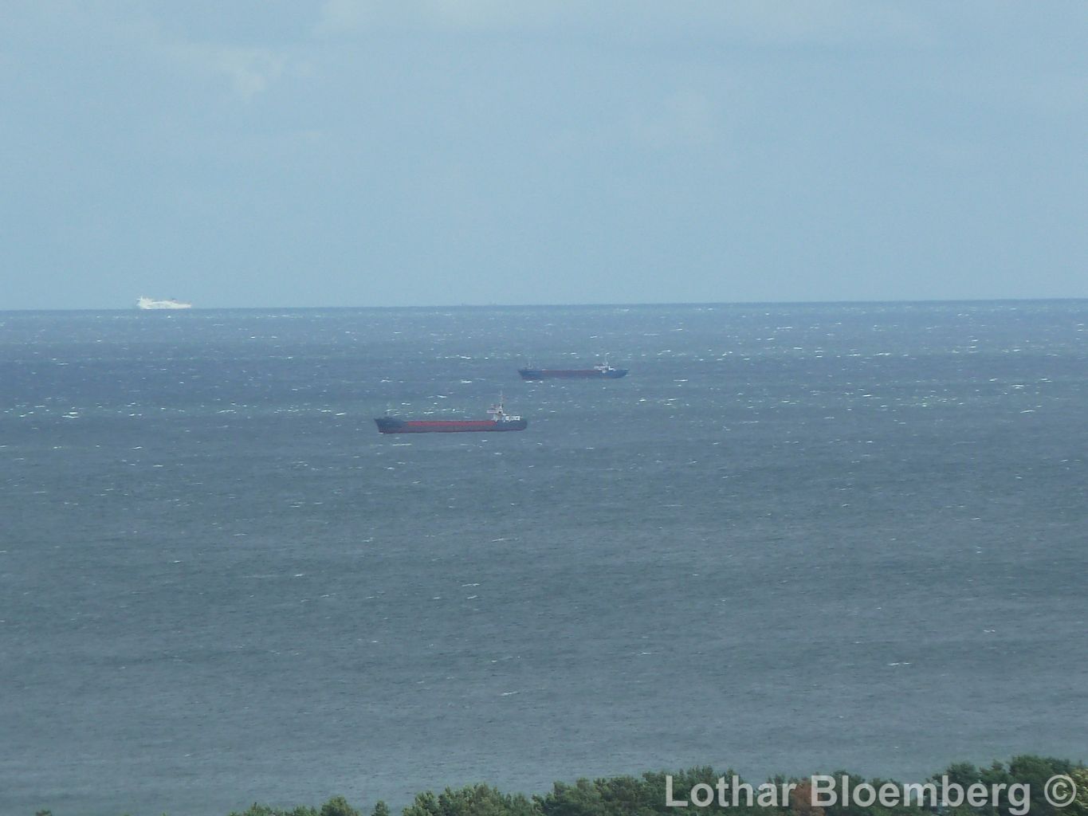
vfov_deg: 3.0
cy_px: 408
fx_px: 15717
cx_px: 544
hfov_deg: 4.0
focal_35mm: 500
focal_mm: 49.2
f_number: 4.9
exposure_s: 1/400
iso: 80
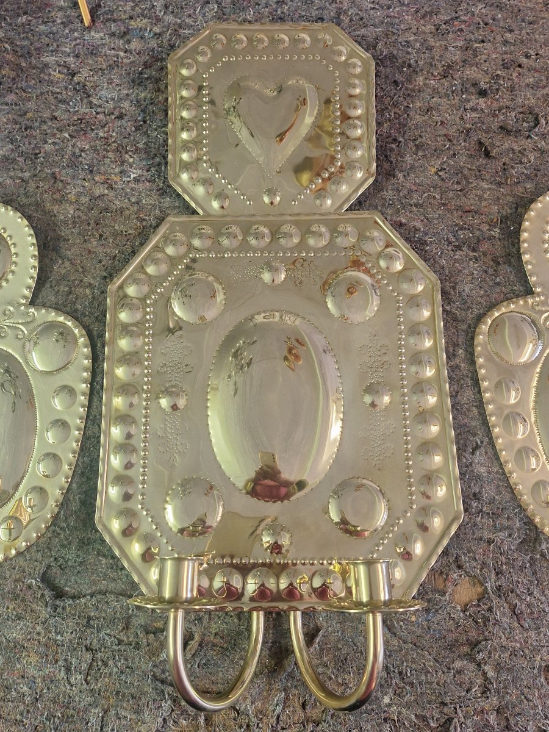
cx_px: 274
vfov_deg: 73.9
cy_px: 366
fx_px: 486
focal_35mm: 23
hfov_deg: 58.9
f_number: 1.8
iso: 200
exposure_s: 1/50
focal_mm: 5.54
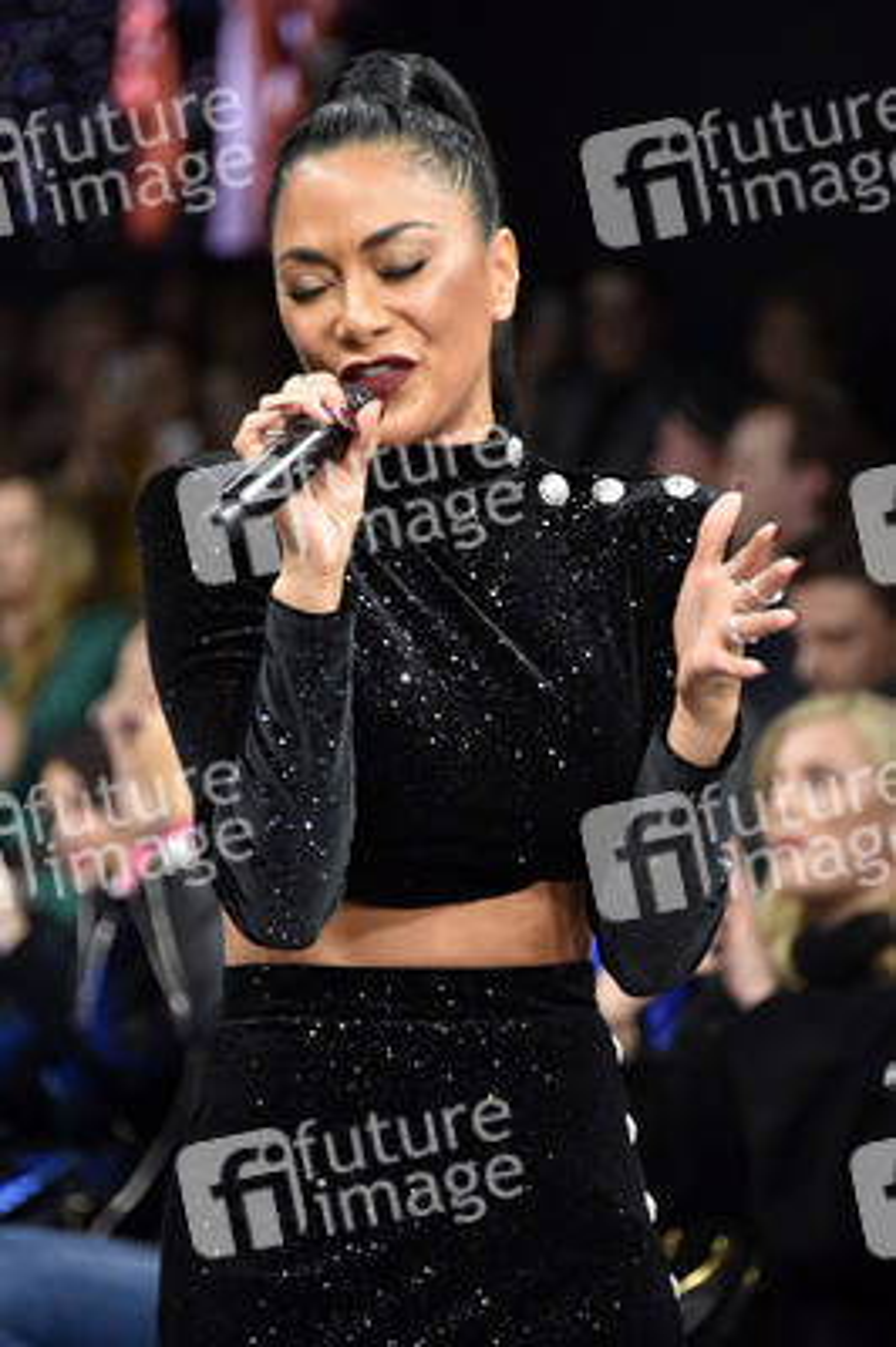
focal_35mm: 230
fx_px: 8601
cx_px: 448
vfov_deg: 9.0
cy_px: 674
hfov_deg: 6.0
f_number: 5.6
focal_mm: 230
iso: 1600
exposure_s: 1/160
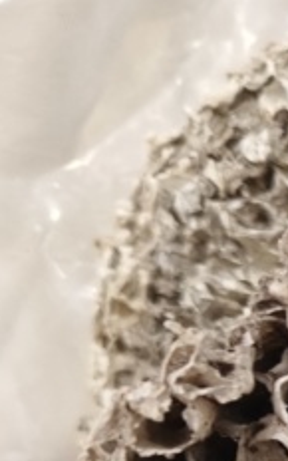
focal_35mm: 84
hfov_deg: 12.0
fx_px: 1055
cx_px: 727
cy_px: 562
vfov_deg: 22.6
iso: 812
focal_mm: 5.6
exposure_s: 1/50
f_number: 1.88
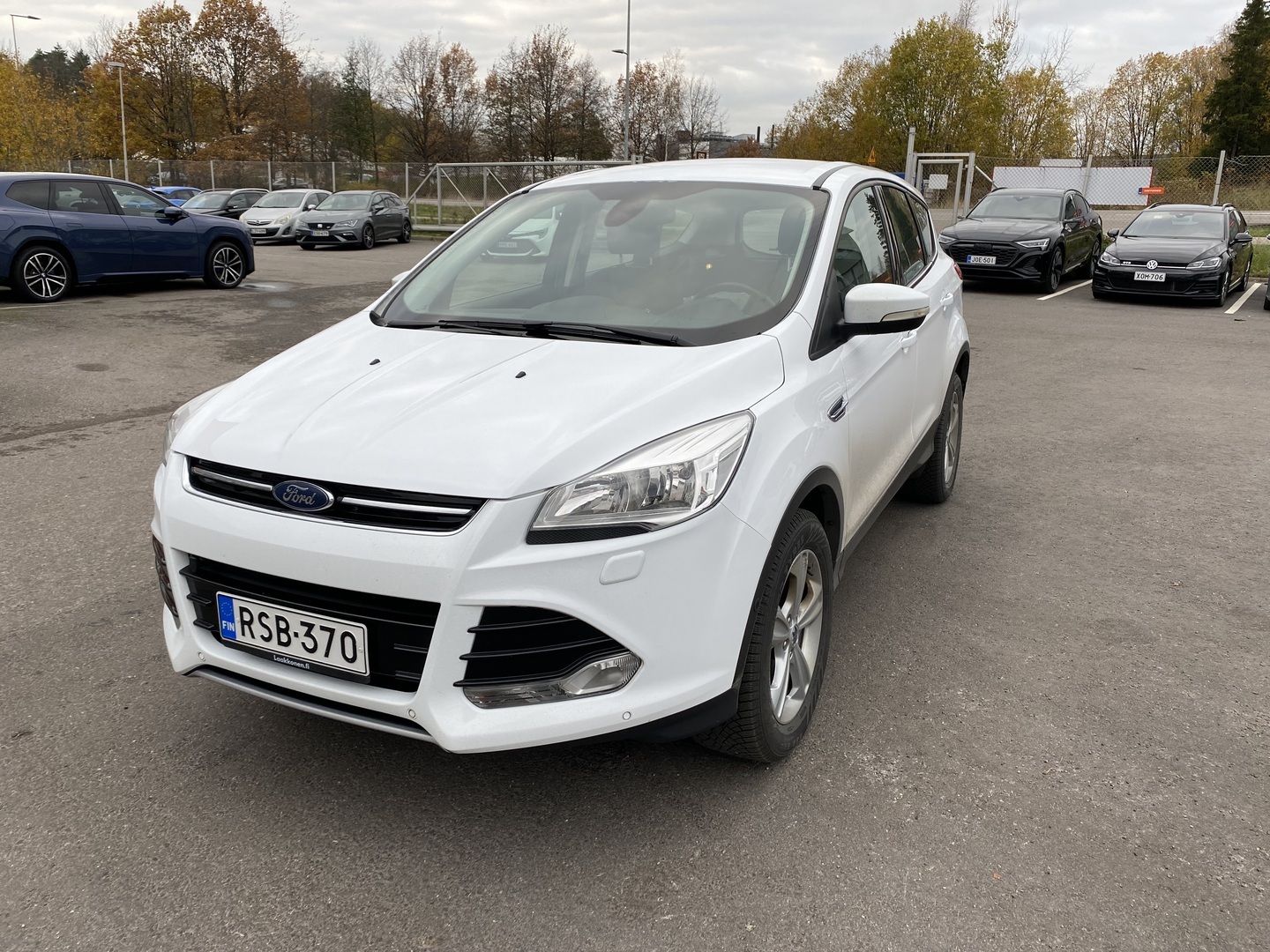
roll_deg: -1.2
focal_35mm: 26
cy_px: 476
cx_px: 635
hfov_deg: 67.3
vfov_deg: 53.1
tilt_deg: -15.5
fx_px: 954
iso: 32
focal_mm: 4.25
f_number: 1.8
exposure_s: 1/458
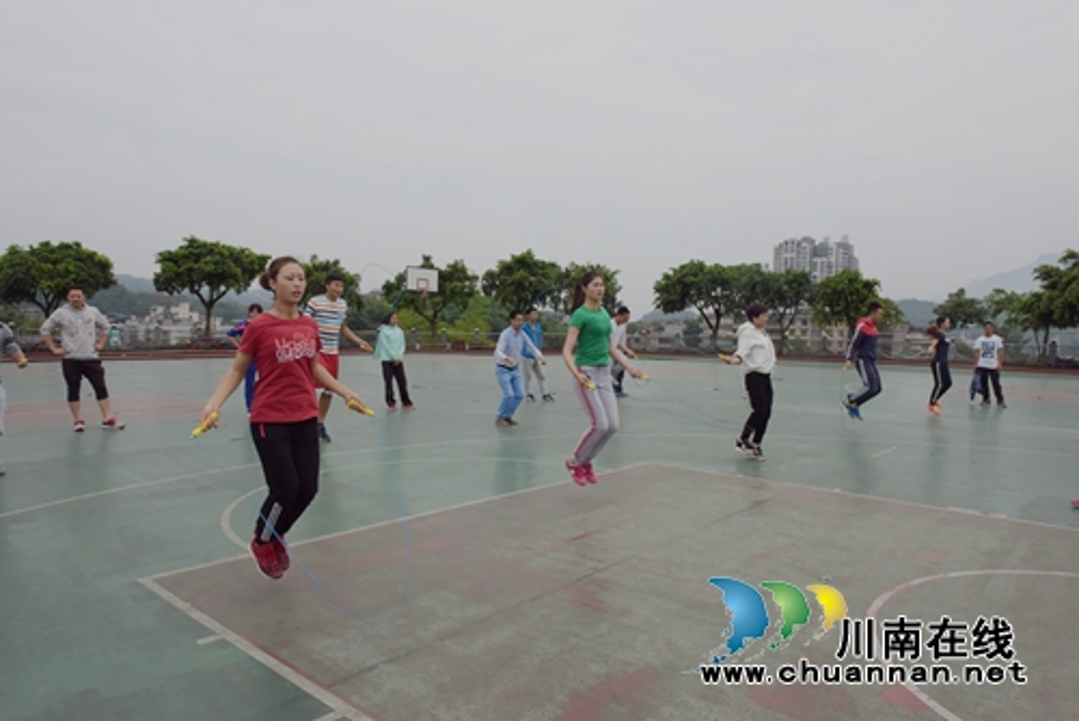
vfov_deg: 53.2
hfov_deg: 73.7
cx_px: 540
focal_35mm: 24
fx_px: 720
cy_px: 360
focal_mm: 24
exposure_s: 1/1000
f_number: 18
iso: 1600
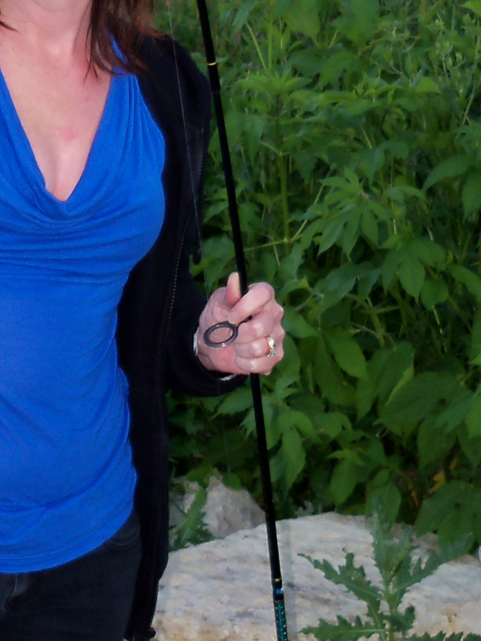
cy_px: 382
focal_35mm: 100
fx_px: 1852
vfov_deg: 19.6
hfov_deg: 14.3
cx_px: -115
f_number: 3.5
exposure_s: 1/100
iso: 80
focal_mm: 6.2
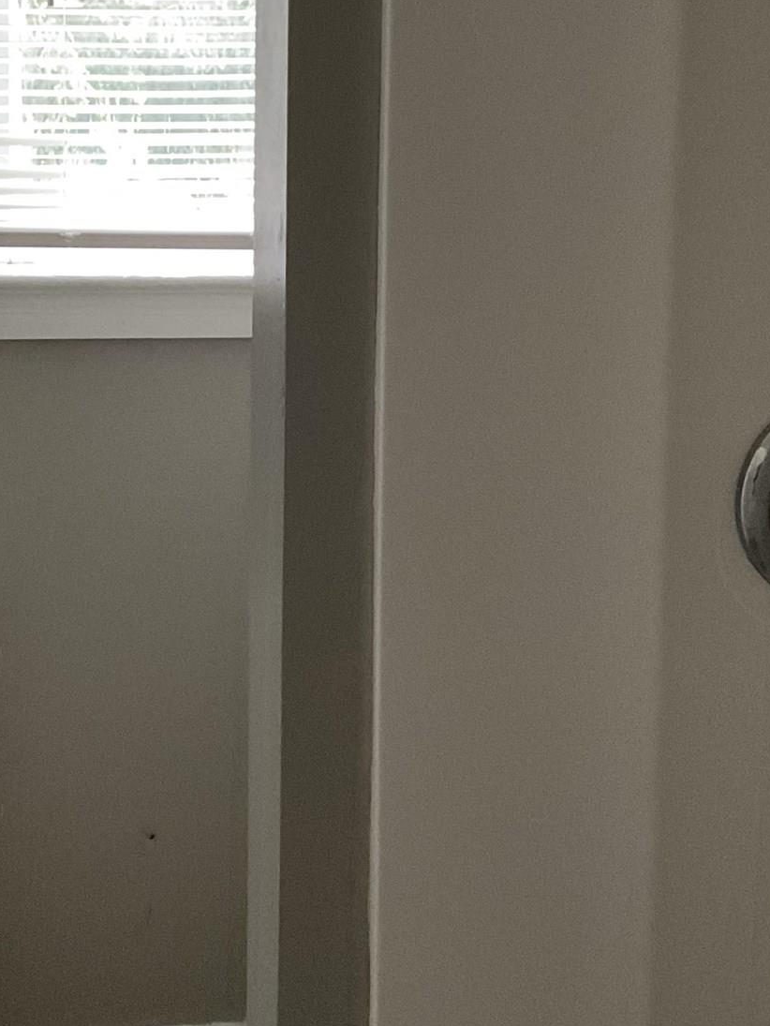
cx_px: 175
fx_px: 1808
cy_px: 309
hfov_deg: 23.7
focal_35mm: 61
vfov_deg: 31.3
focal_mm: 3
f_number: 1.8
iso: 320
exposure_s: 1/51
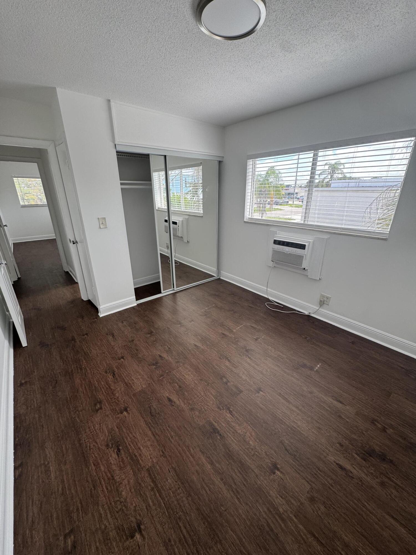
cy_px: 278
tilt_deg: -22.4
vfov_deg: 102.1
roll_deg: +0.9
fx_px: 224
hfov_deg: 85.7
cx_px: 208
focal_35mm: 14
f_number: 2.2
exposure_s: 1/118
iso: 40
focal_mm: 2.22
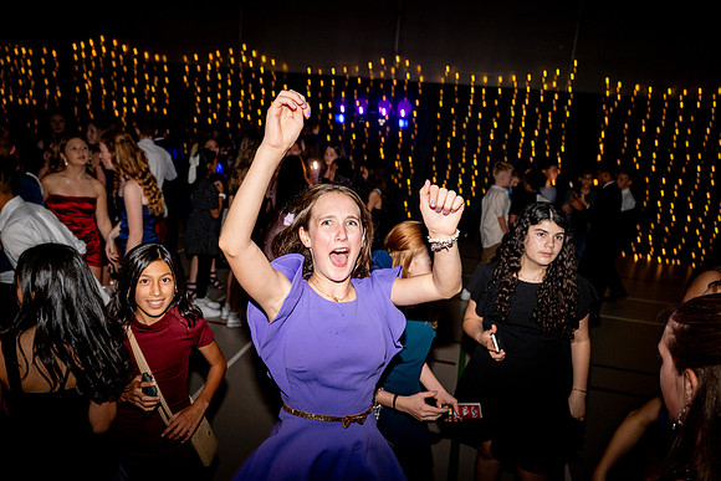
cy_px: 240
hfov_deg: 69.4
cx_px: 360
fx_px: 521
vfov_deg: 49.6
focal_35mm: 26
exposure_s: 1/100
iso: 1250
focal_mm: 26
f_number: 4
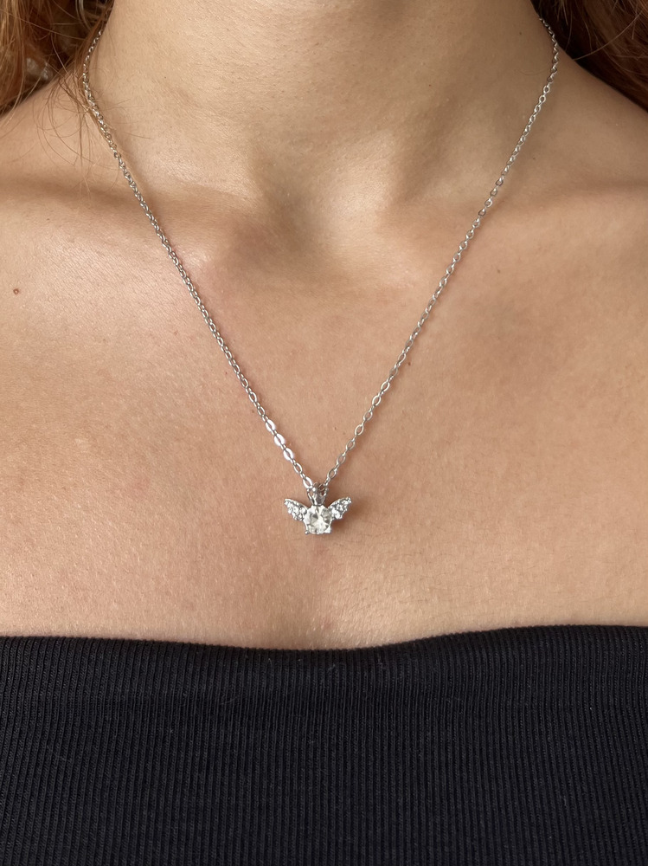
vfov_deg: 67.3
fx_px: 650
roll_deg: -0.5
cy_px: 433
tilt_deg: -5.1
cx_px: 324
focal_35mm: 26
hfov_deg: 53.0
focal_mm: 5.1
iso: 80
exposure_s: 1/121
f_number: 1.6
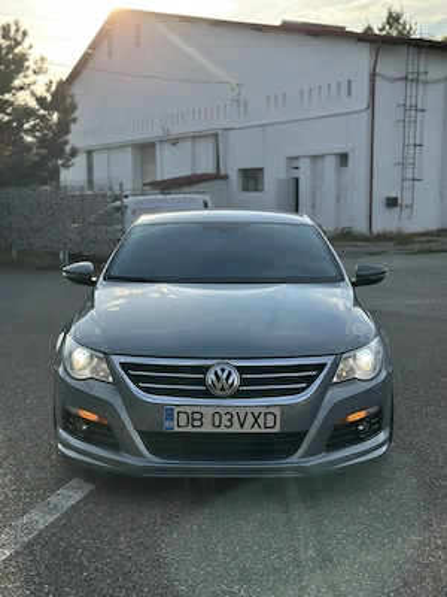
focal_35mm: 48
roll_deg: +0.7
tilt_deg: -7.1
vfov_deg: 39.7
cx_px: 224
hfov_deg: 30.3
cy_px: 298
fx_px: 826
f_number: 1.78
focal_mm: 6.86
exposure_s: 1/3155
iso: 80
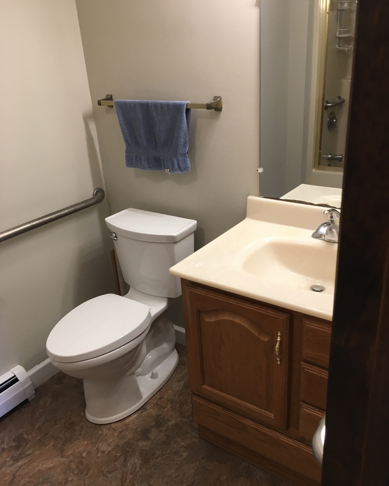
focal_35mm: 31
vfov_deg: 57.1
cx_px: 198
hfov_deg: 47.1
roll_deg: +5.3
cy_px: 262
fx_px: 446
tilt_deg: -27.5
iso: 64
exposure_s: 1/30
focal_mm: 4.15
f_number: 2.2
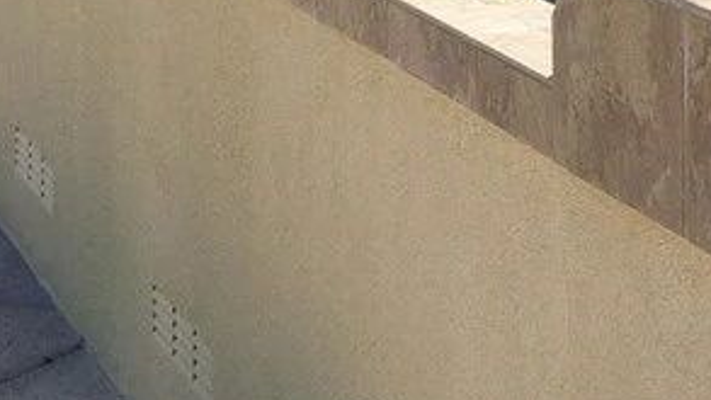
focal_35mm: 155
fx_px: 2923
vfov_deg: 7.7
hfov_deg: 13.5
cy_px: -201
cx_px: 844
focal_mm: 7.1
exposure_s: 1/320
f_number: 4
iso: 100
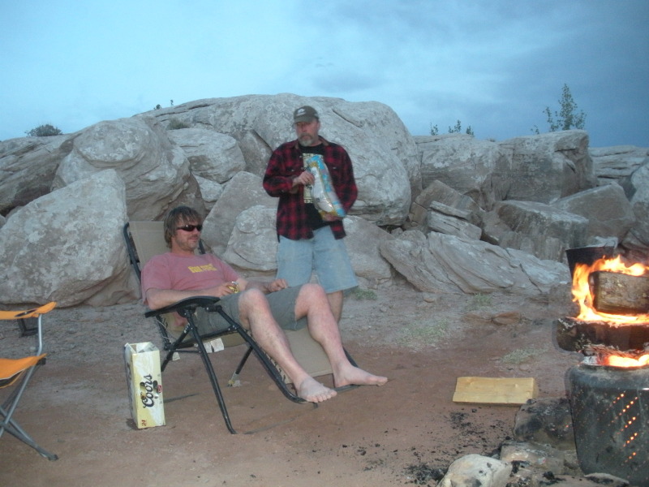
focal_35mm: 36
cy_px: 244
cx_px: 324
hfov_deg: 51.4
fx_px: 675
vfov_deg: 39.7
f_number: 3.5
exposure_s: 1/30
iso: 425
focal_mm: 6.3
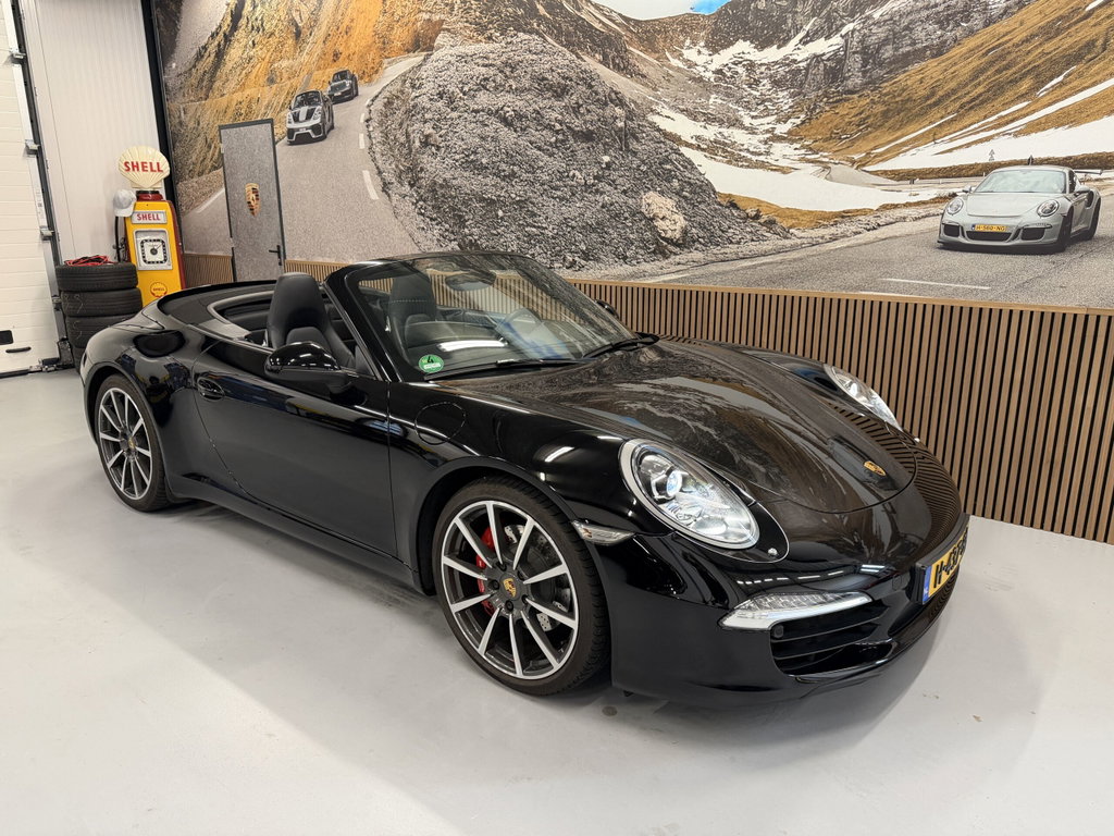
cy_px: 418
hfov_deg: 71.6
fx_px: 772
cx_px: 557
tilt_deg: -15.1
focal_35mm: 24
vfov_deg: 56.8
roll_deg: +0.1
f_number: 1.78
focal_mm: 6.76
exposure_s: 1/50
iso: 320
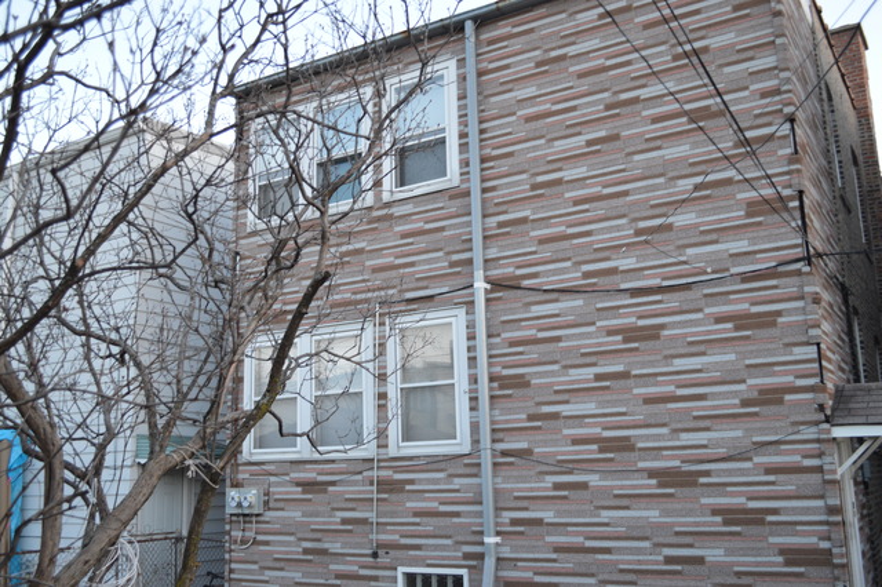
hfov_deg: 53.2
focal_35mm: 36
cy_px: 294
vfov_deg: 36.8
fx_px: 882
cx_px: 441
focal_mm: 24
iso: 400
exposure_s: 1/60
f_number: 4
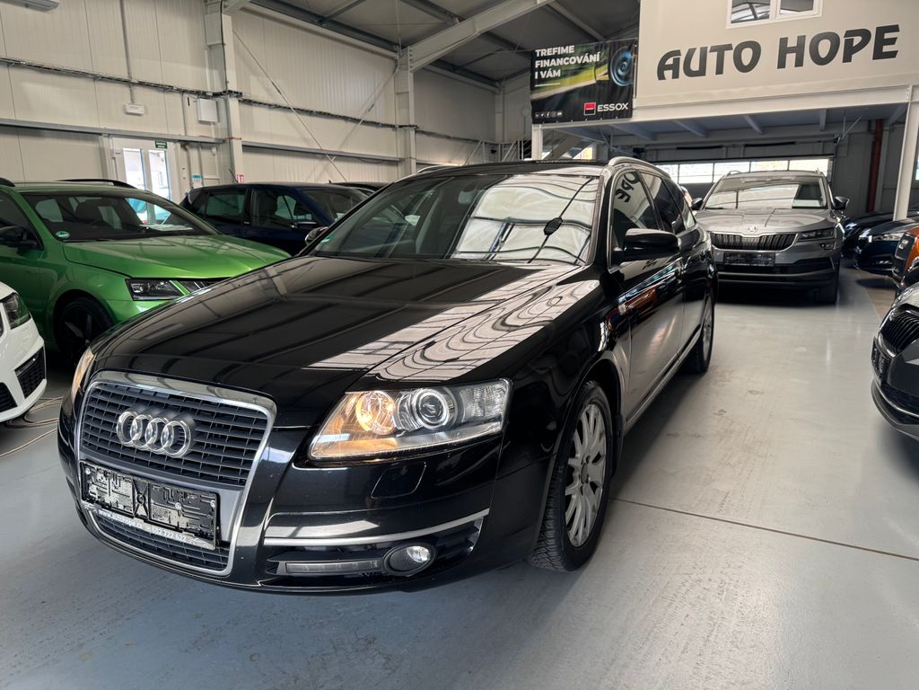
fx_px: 637
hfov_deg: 71.6
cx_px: 460
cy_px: 345
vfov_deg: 56.8
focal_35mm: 24
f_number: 1.78
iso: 80
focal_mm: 6.76
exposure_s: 1/121
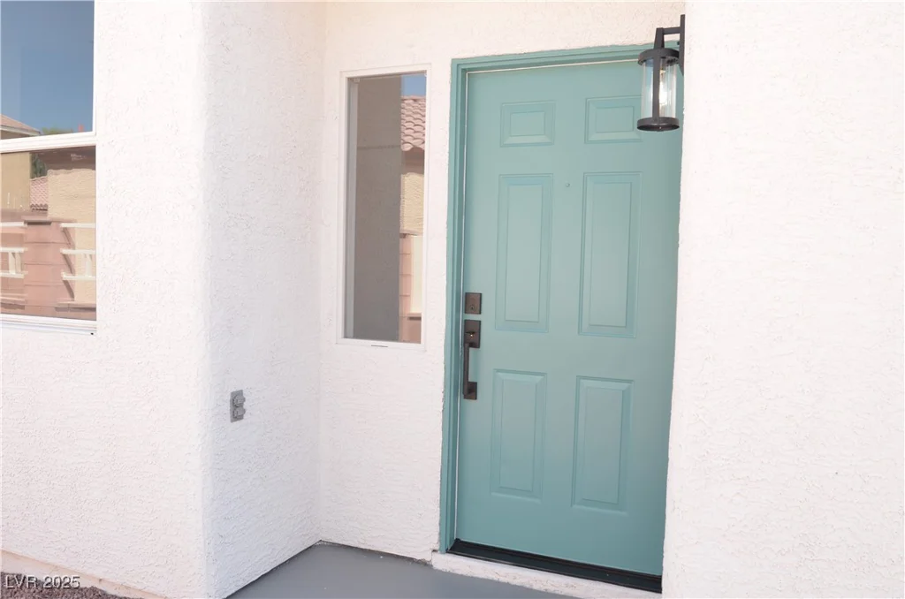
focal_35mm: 27
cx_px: 452
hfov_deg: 67.5
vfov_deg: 47.7
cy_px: 300
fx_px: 677
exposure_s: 1/200
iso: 200
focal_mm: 18
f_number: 4.5
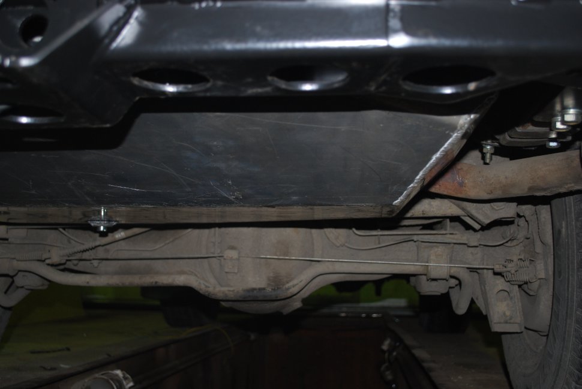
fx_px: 680
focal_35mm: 42
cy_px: 194
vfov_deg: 32.0
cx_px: 291
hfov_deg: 46.4
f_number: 4.5
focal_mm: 28
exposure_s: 1/60
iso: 200
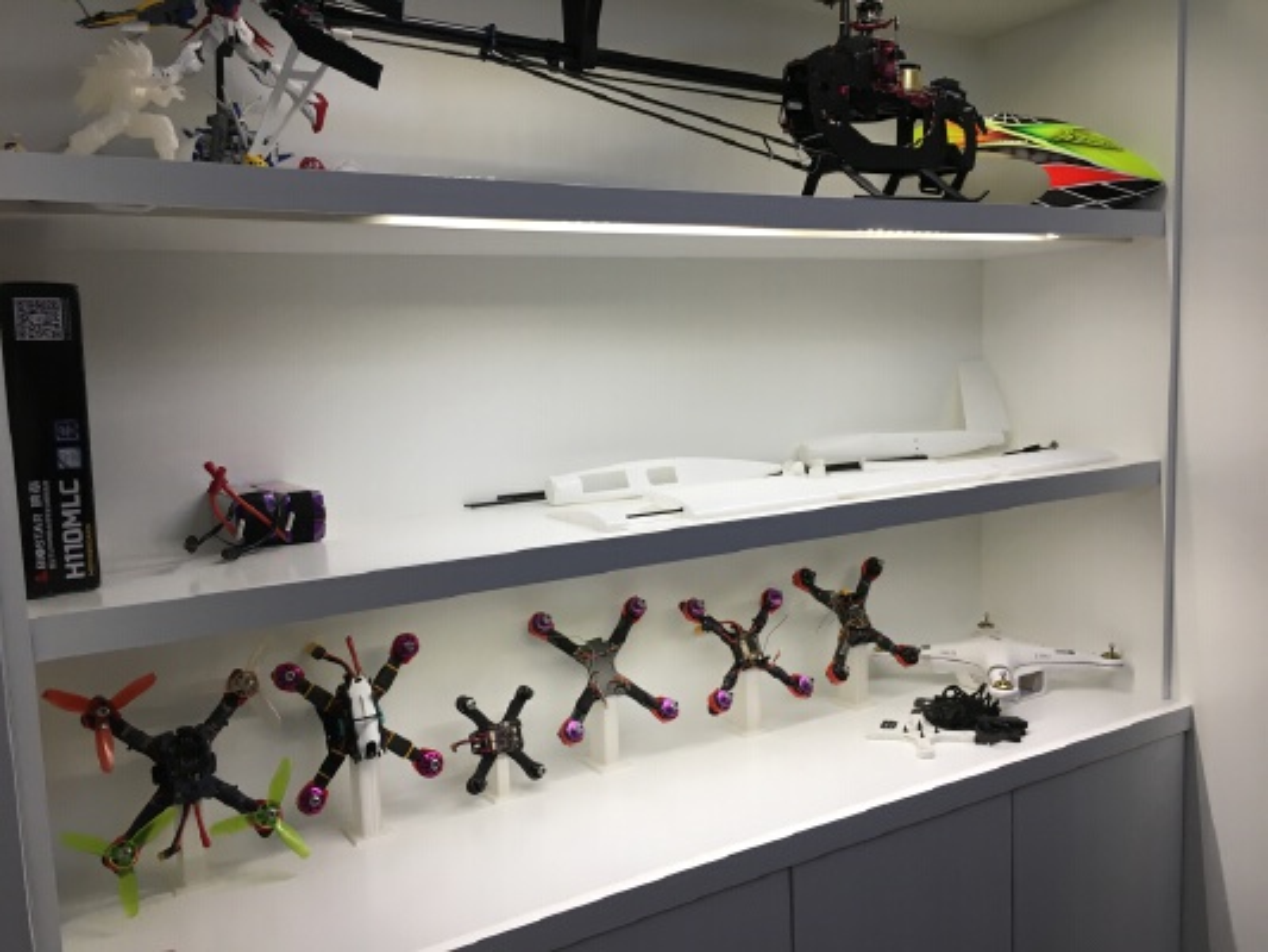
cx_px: 634
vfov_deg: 48.2
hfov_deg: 61.6
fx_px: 1063
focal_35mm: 29
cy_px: 476
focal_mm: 4.15
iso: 32
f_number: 2.2
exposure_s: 1/33
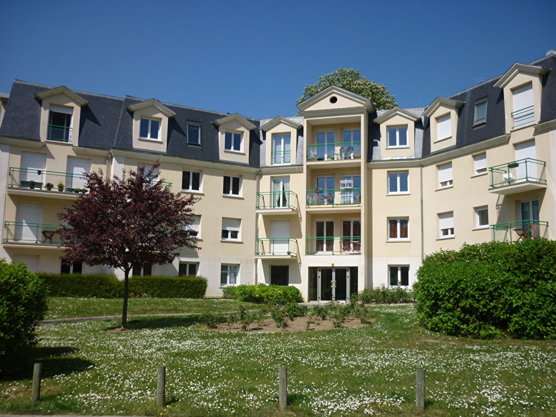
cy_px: 208
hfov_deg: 55.4
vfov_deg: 42.9
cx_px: 278
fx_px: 530
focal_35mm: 33
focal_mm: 5.5
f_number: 8
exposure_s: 1/250
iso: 80
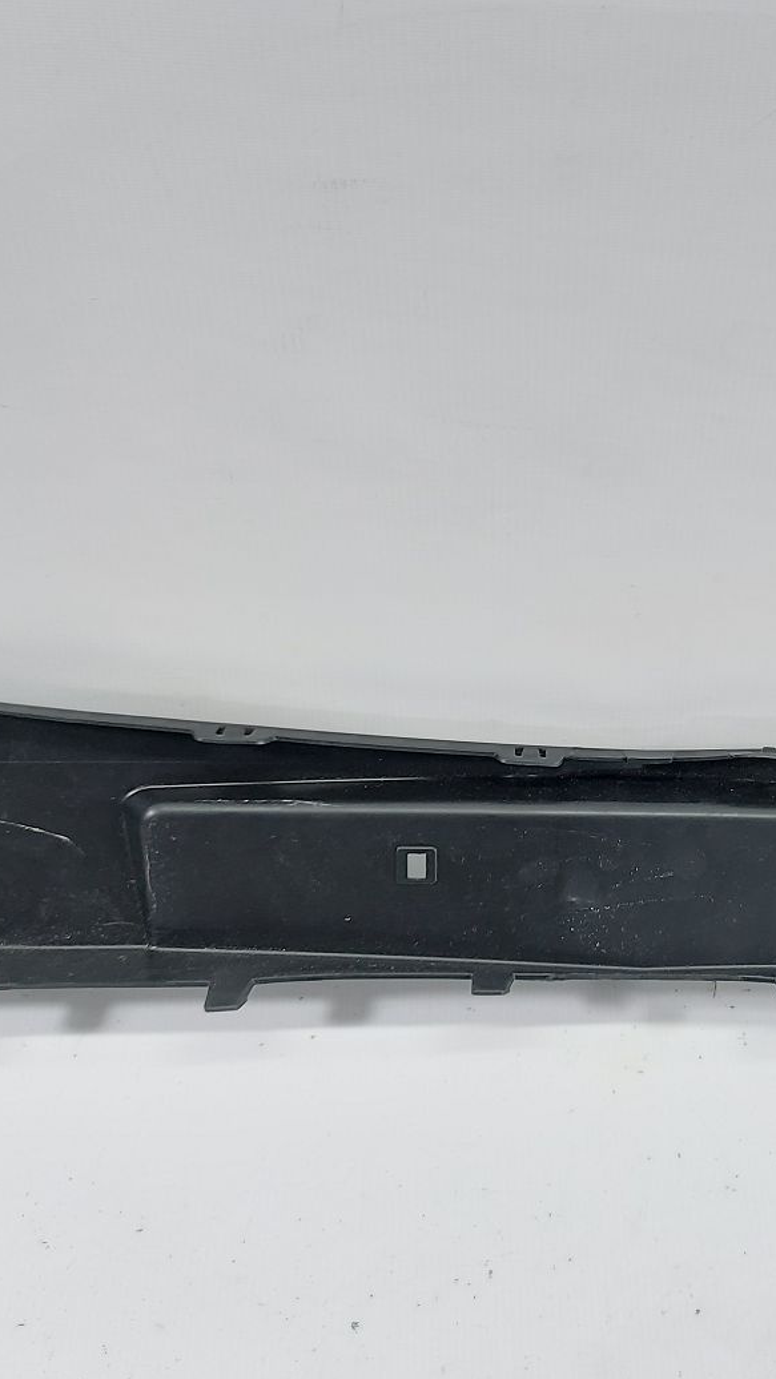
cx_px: 649
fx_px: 1280
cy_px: 690
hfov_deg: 32.6
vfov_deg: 56.6
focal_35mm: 35
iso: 100
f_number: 1.8
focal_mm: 5.23
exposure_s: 1/50
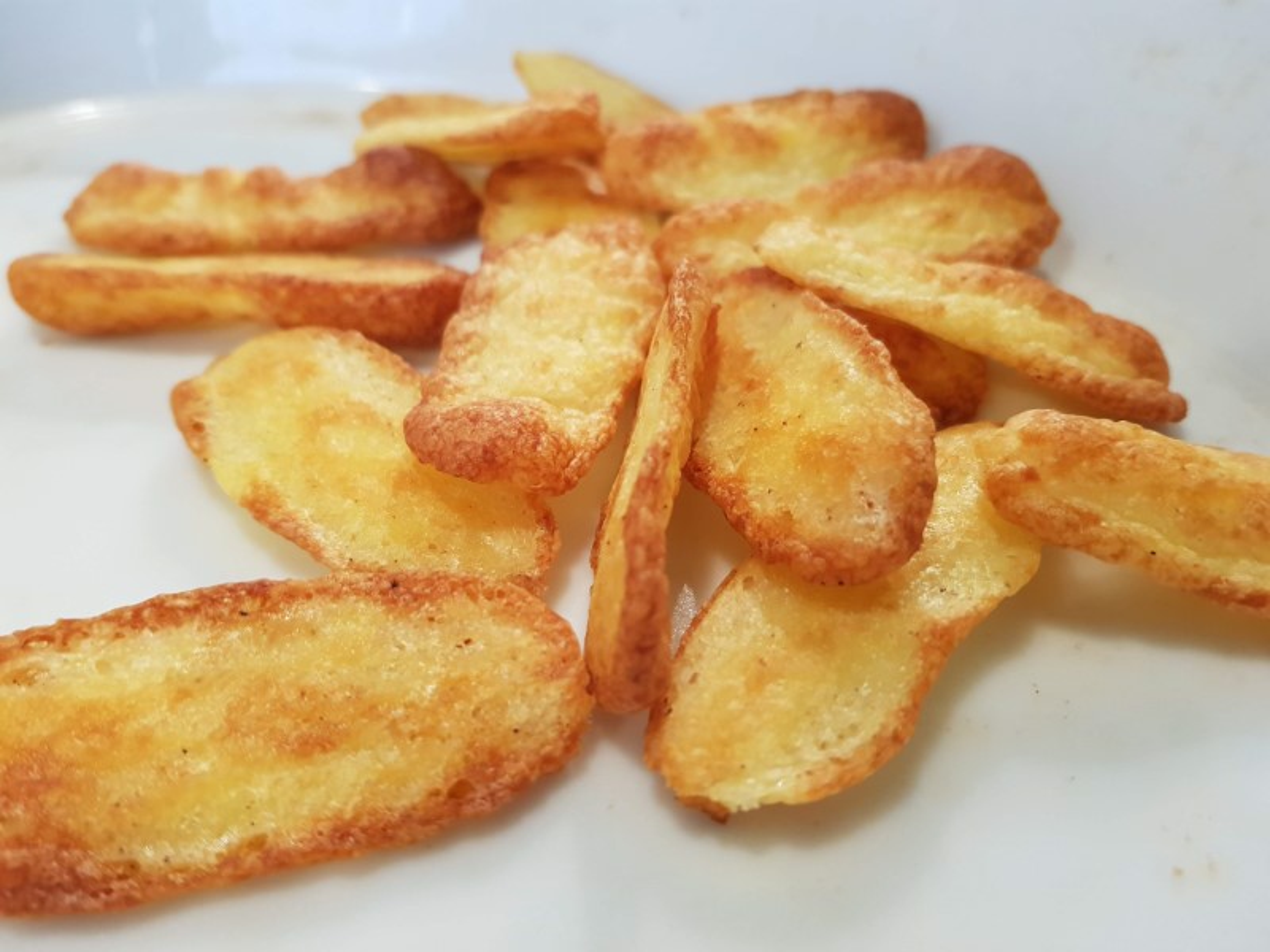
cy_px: 476
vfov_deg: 53.1
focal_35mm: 26
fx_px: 954
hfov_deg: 67.3
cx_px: 635
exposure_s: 1/33
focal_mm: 4.2
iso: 250
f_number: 1.7
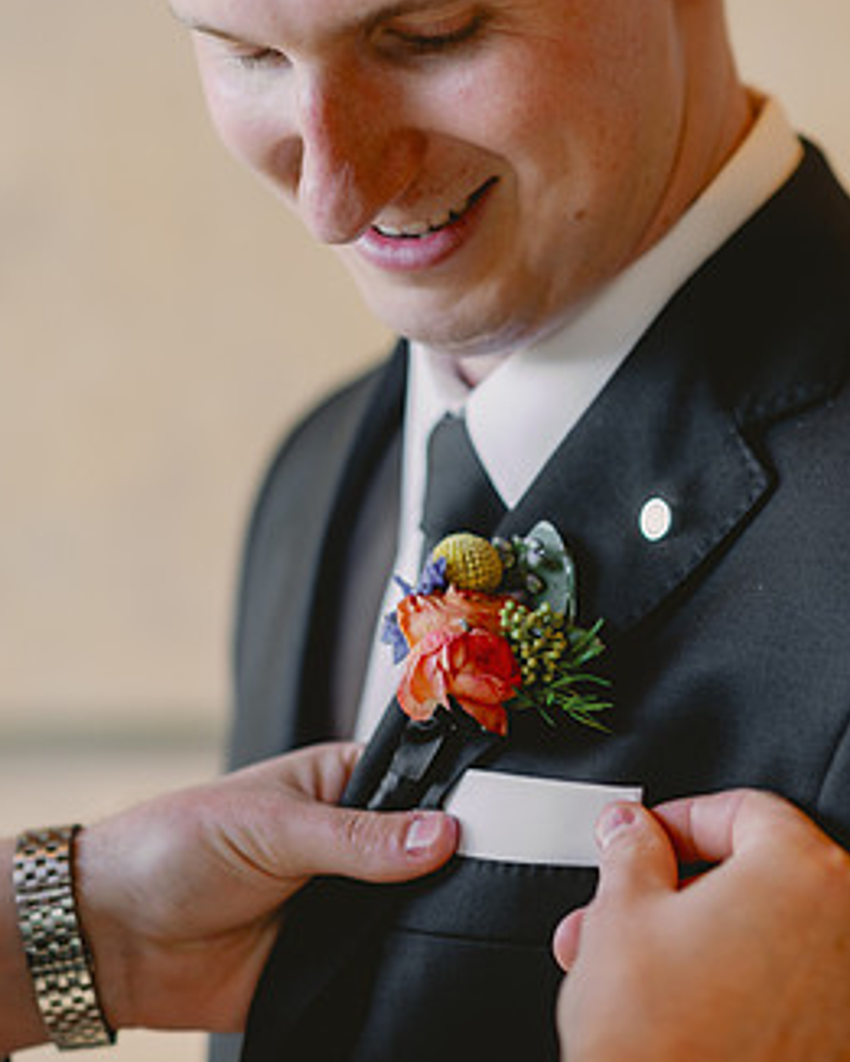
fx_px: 3457
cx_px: 425
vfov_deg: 17.5
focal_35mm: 110
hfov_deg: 14.0
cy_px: 593
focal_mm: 85
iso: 80
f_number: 2.5
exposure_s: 1/100
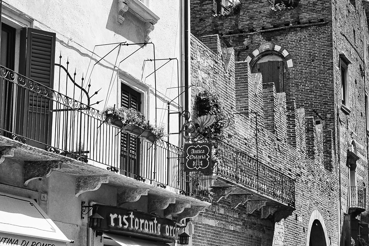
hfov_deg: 24.7
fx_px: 831
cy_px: 151
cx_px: 294
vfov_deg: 16.9
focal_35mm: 81
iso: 200
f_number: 9
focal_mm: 50
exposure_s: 1/200
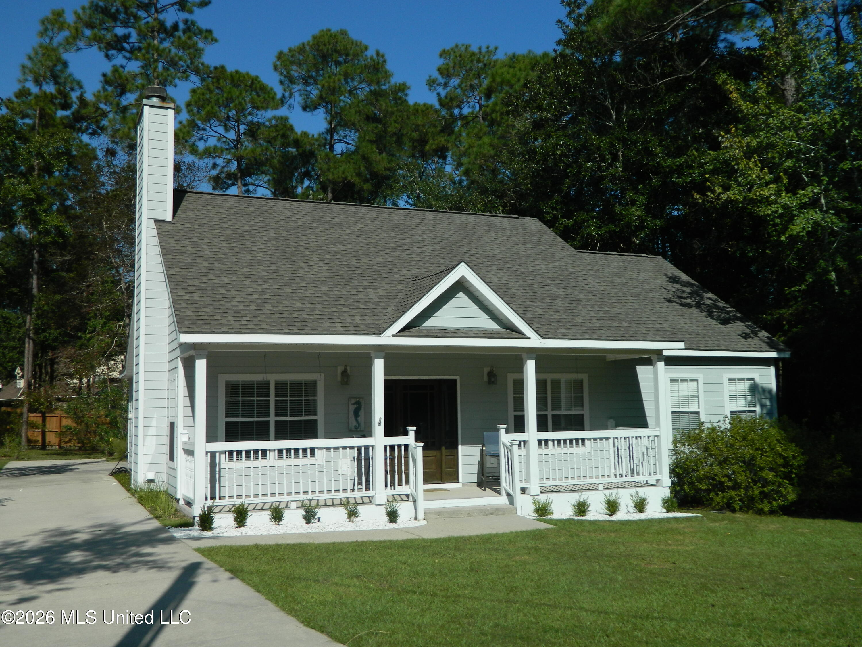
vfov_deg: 40.7
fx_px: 872
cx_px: 431
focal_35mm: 35
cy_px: 324
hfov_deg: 52.6
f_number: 9.4
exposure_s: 1/250
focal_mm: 6.2
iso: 80
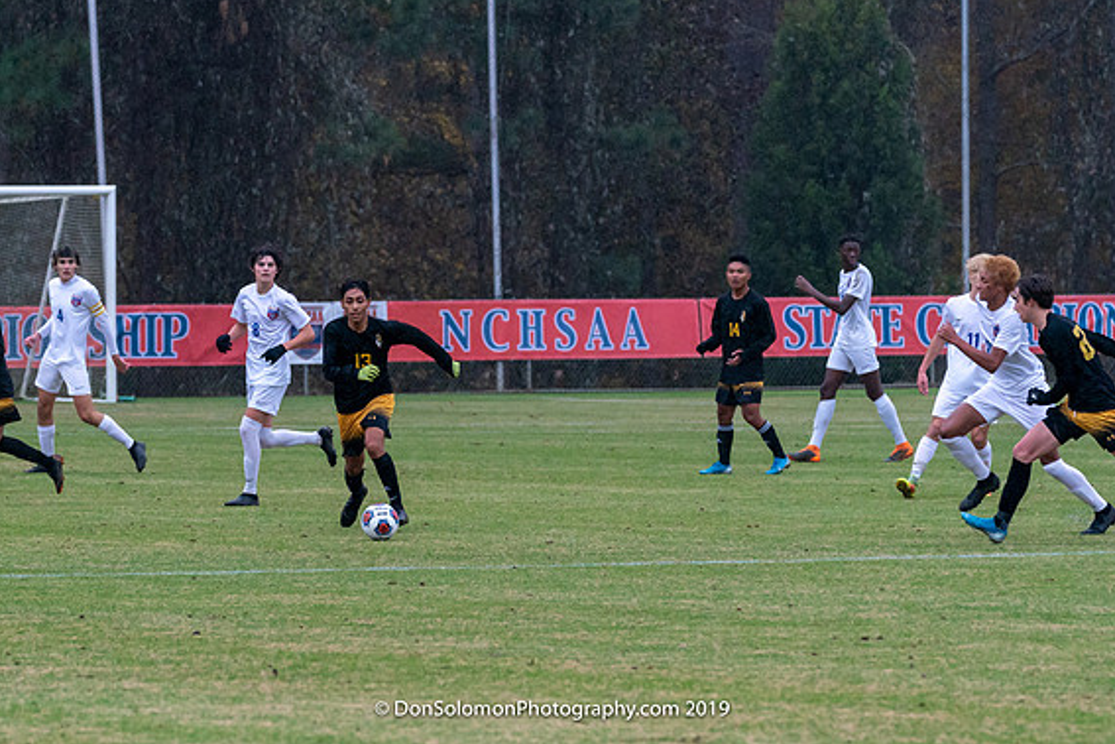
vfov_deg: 4.7
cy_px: 520
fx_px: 9136
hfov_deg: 7.0
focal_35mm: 295
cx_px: 433
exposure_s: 1/1000
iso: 2500
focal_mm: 190
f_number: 5.6
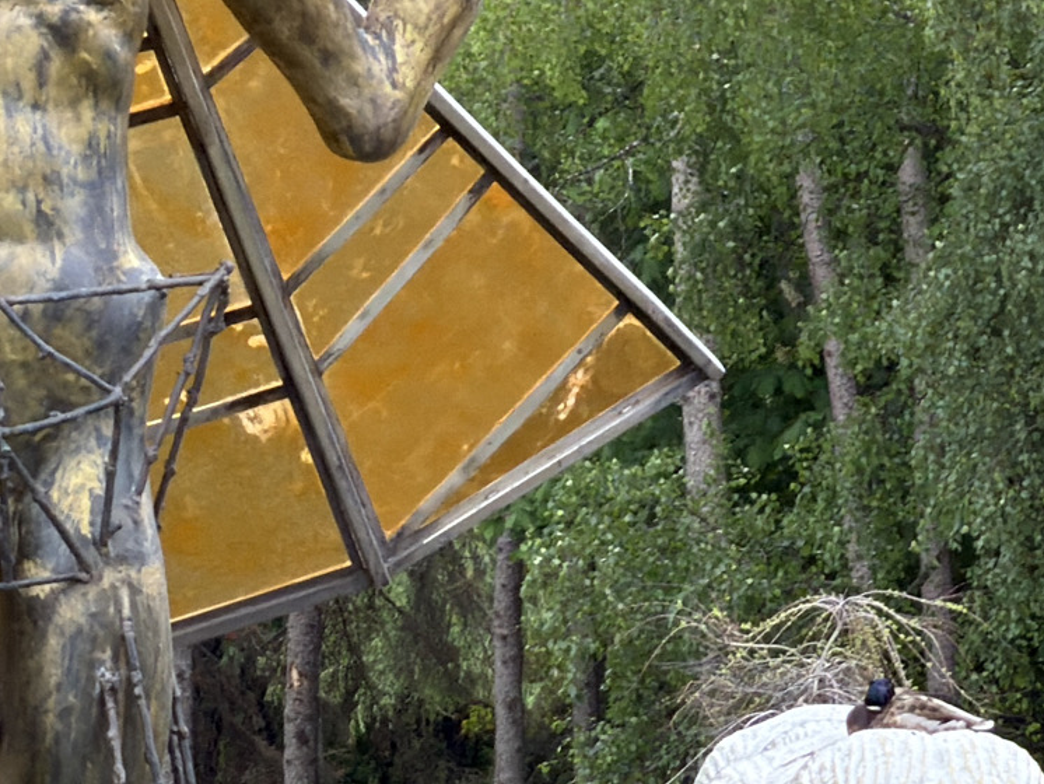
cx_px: 728
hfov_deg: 3.7
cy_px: 972
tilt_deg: -1.2
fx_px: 16171
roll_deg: -0.3
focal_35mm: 536
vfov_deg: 2.8
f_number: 2.8
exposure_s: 1/121
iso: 40
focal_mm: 16.89
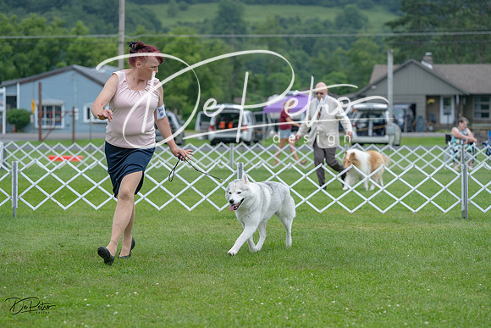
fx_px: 1637
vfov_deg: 11.4
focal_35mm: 120
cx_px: 246
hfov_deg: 17.1
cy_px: 164
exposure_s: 1/1000
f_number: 4.5
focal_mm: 120
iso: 400
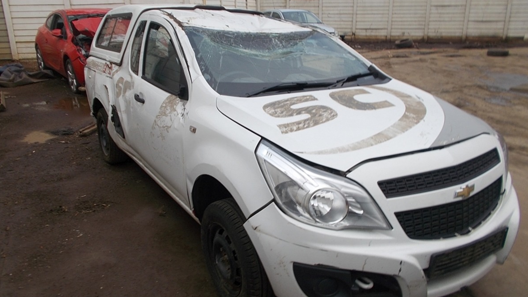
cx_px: 268
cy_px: 151
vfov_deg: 40.2
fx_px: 406
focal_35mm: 29
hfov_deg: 66.1
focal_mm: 4.6
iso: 80
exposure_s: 1/80
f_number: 8
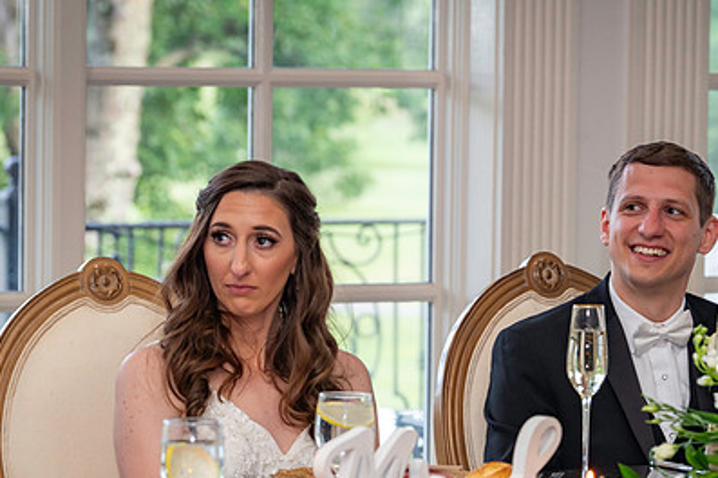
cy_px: 335
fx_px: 3786
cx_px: 485
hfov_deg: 10.8
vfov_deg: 7.2
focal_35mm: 190
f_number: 5.6
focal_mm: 130
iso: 1000
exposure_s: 1/100
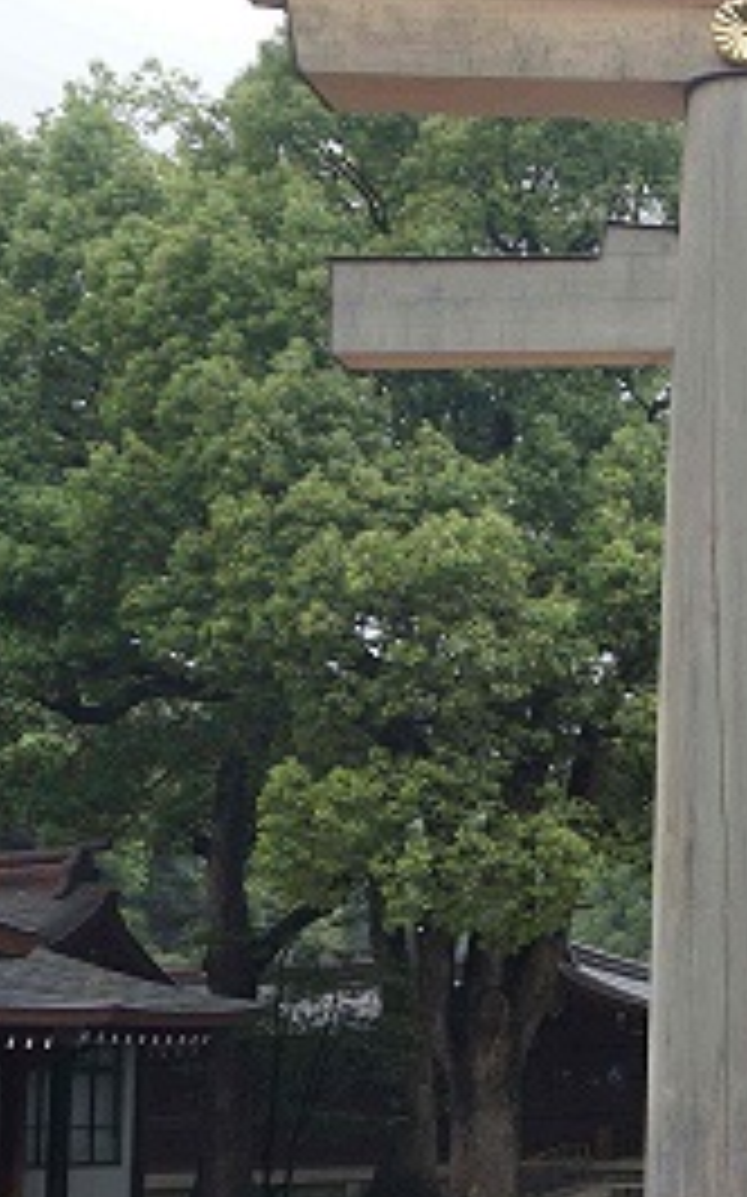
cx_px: 1422
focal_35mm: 69
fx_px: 2250
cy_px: 788
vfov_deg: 29.6
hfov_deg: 15.6
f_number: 4.5
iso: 100
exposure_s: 1/80
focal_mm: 16
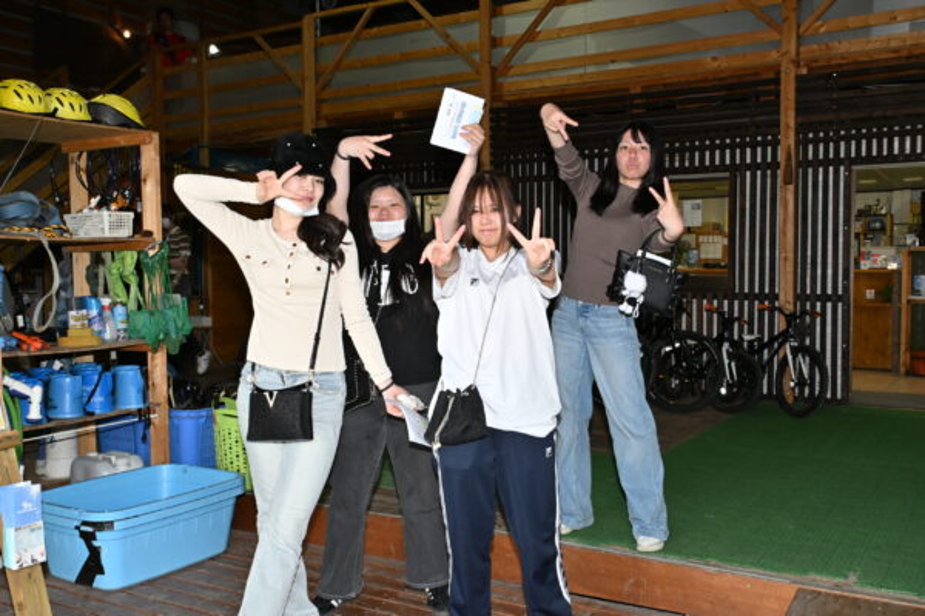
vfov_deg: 36.9
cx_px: 462
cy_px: 308
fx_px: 925
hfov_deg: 53.1
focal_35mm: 36
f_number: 7.1
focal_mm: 24
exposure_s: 1/100
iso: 400
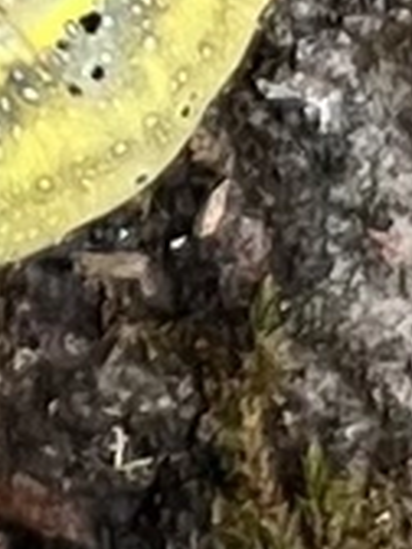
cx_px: -65
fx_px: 1571
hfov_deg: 14.5
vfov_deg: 18.0
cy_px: -232
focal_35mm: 99
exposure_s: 1/181
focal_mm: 5.1
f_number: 1.6
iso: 40
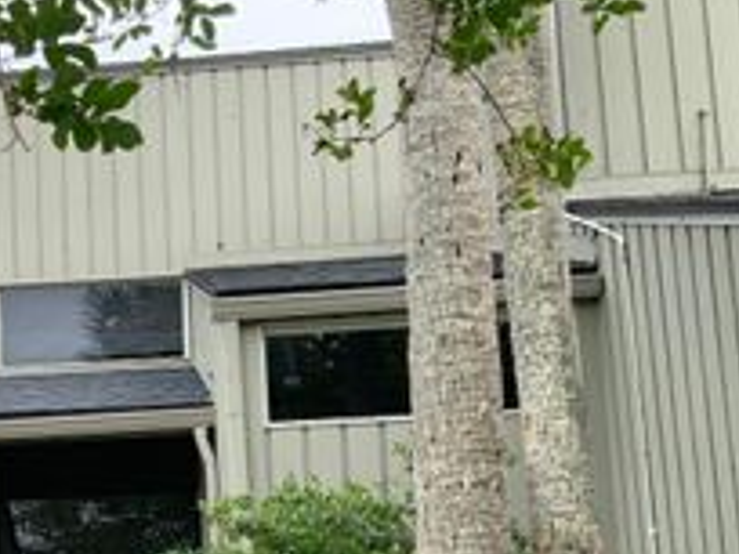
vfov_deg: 20.1
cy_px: 541
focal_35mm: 71
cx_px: -7
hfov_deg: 25.9
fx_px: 1516
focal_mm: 3
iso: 16
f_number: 1.8
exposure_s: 1/709
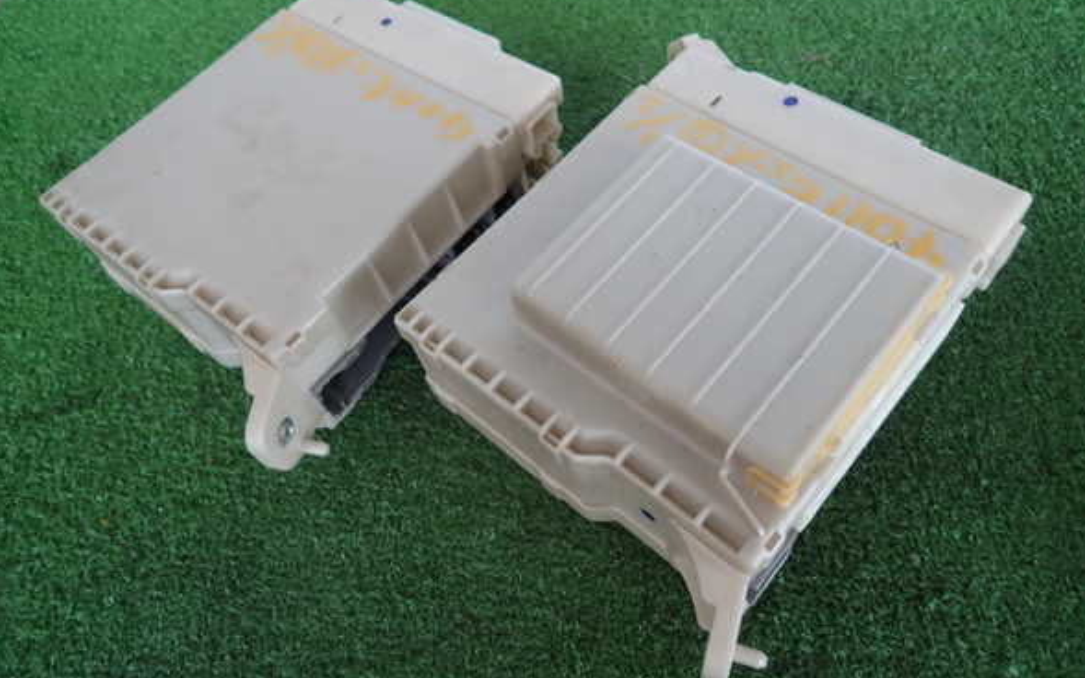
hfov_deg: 68.4
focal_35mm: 27
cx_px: 543
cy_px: 328
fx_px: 798
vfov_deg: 46.0
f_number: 2
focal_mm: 4.5
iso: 160
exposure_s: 1/60
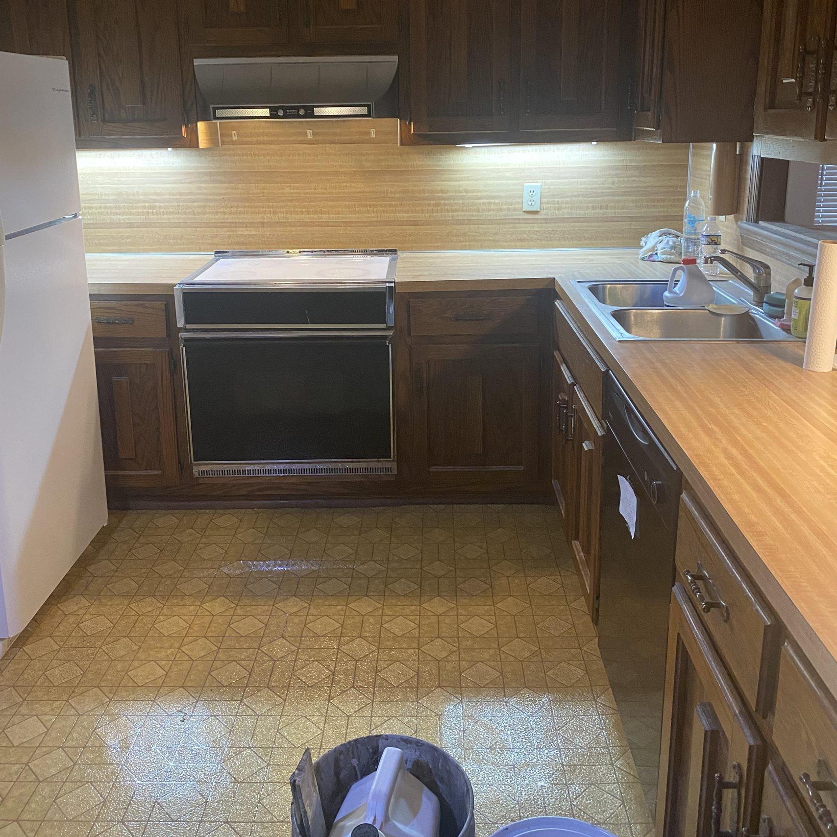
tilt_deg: -11.1
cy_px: 303
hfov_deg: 52.5
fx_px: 848
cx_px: 420
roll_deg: +0.6
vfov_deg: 51.9
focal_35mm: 31
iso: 400
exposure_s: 1/60
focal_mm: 4.25
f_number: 1.8
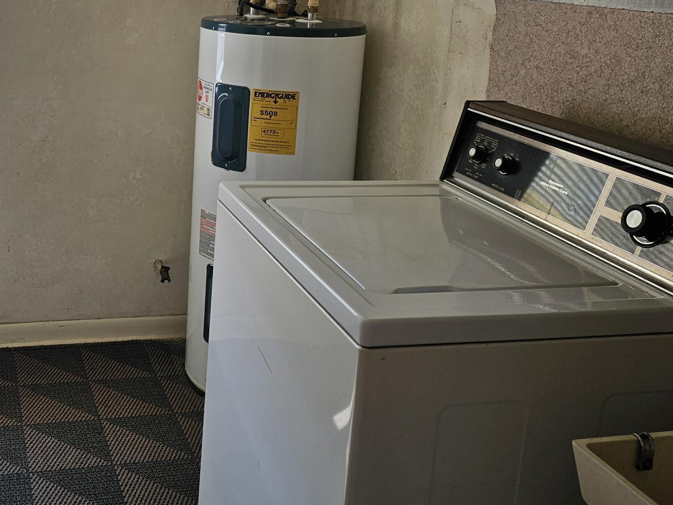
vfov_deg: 32.9
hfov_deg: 41.8
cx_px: 129
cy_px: 121
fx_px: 836
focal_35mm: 43
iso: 64
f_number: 1.7
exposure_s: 1/180
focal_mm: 6.3
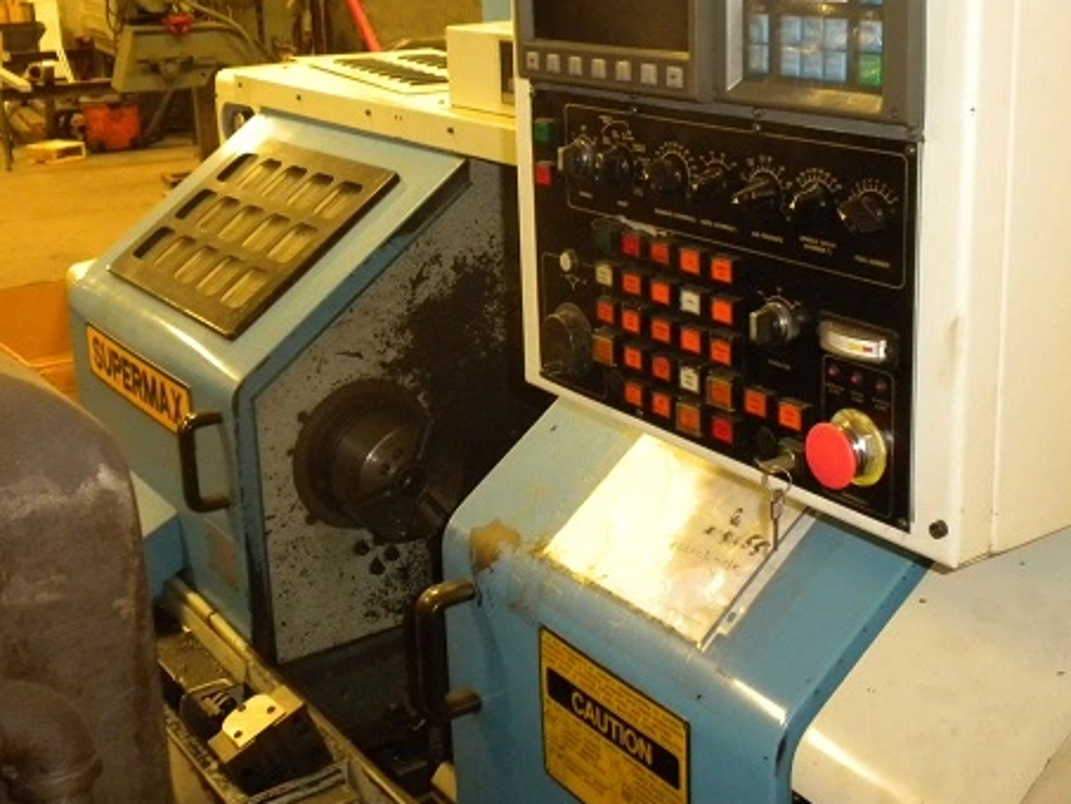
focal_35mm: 49
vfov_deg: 29.5
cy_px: 281
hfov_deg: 38.9
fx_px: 1516
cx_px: 551
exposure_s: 1/30
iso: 400
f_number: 3.5
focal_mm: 6.6
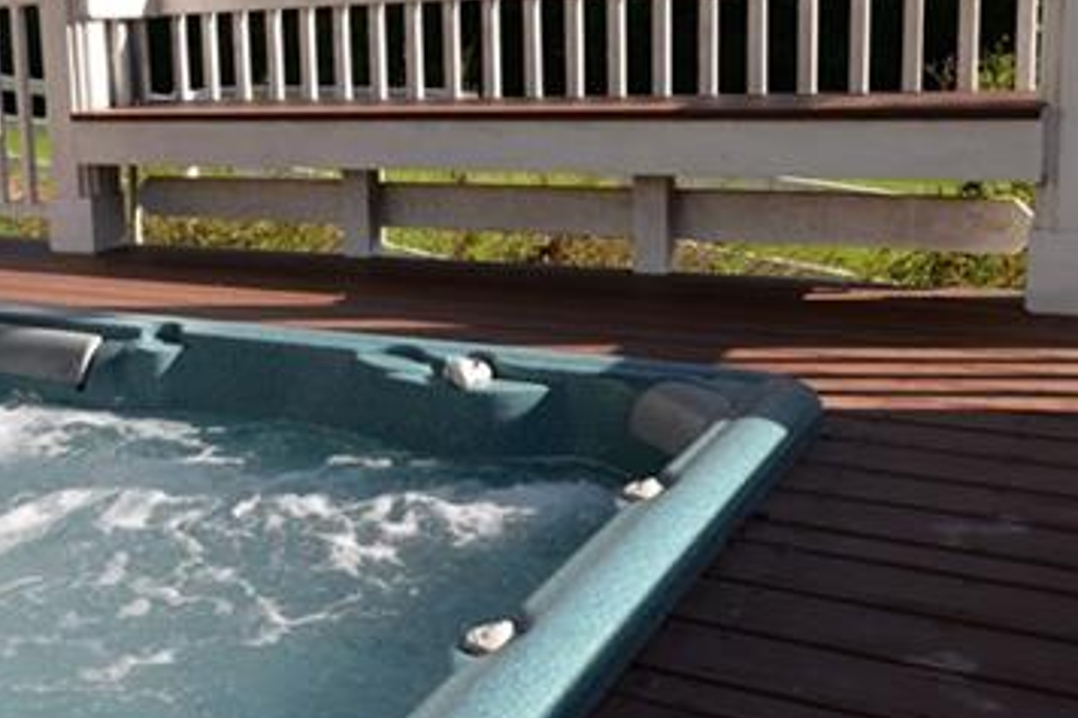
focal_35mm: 46
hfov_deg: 40.9
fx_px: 1377
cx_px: 212
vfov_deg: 29.0
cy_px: 242
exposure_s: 1/160
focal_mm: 16
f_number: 6.3
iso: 200
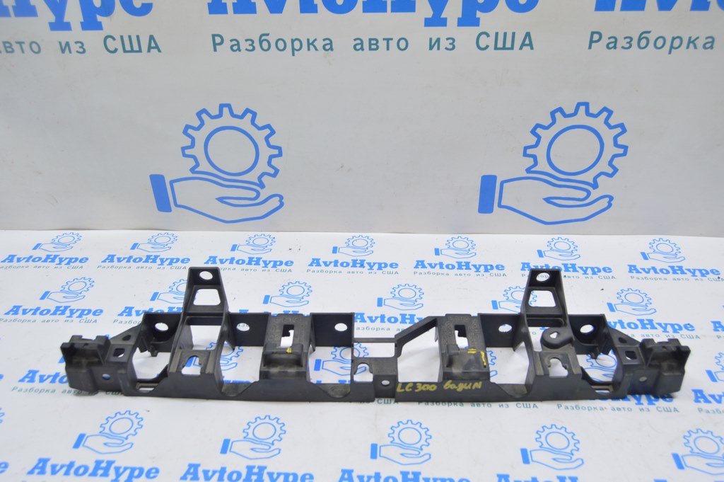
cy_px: 241
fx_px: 663
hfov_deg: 57.3
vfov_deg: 39.9
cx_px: 362
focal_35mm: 33
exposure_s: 1/20
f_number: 5.6
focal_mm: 22
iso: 400
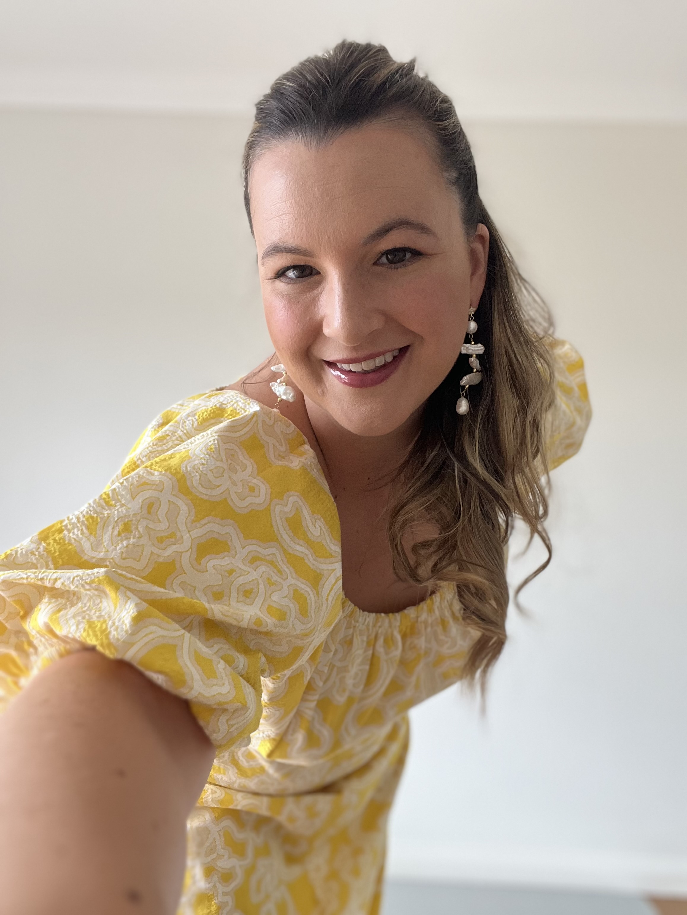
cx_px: 344
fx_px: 794
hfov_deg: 46.8
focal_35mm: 30
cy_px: 458
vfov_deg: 60.0
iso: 100
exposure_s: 1/69
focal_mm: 2.71
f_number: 2.2
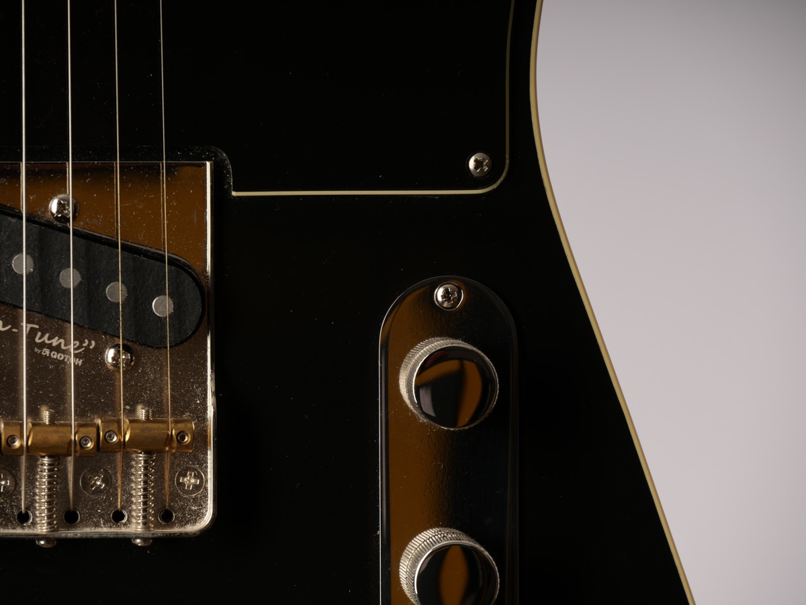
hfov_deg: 7.1
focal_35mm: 280
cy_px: 302
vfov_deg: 5.3
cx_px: 403
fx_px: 6520
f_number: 7.1
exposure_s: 1/200
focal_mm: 140
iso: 200
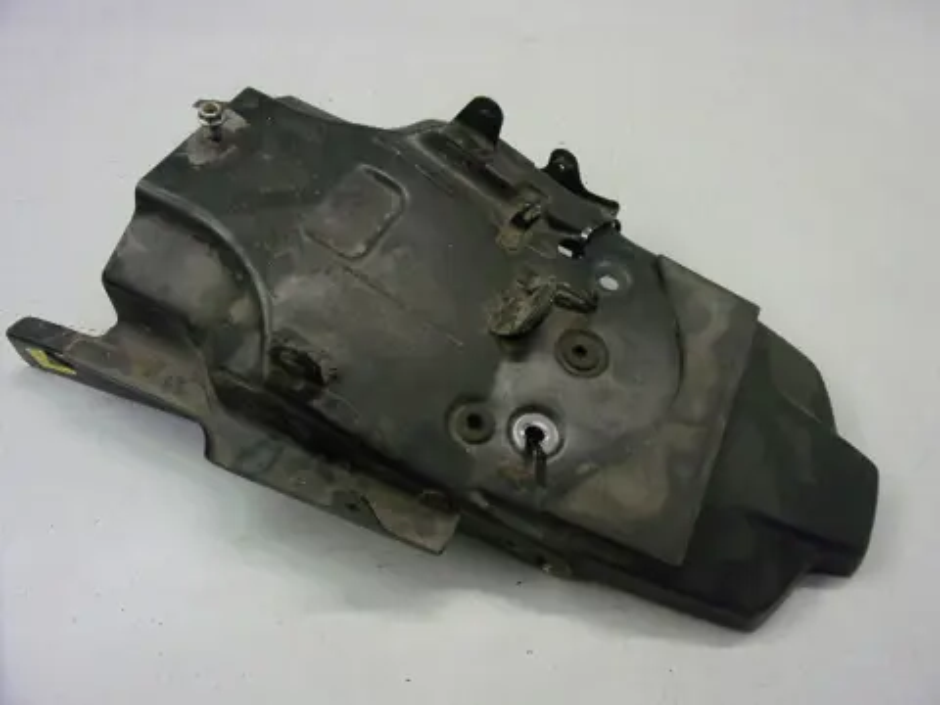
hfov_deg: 71.6
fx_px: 652
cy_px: 352
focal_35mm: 24
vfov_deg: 56.8
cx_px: 470
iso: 325
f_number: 3.3
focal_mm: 4.3
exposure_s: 1/17
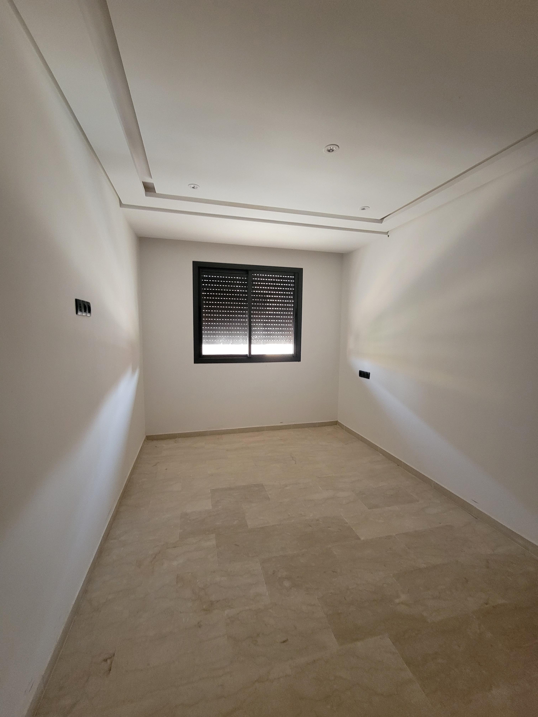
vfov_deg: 106.2
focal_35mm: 13
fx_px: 269
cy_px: 358
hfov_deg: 89.9
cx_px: 269
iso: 400
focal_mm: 2.2
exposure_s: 1/33
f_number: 2.2
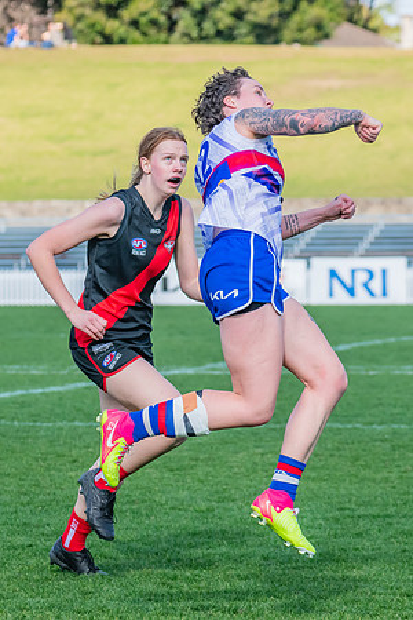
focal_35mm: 288
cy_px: 271
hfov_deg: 4.8
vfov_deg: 7.1
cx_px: 234
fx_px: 4959
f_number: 8
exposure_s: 1/1250
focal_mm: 170
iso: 800
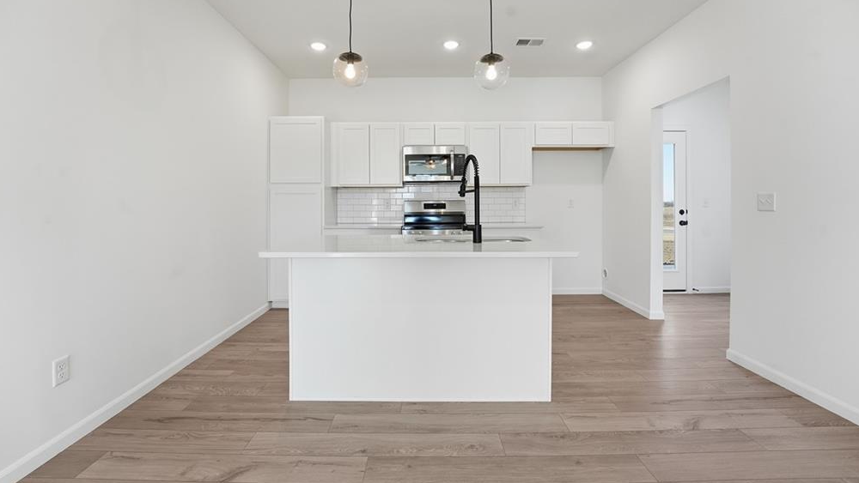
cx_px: 430
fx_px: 342
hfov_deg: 103.0
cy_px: 201
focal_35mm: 15
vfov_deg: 70.1
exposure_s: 1/640
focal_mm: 14
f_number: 8
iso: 1000
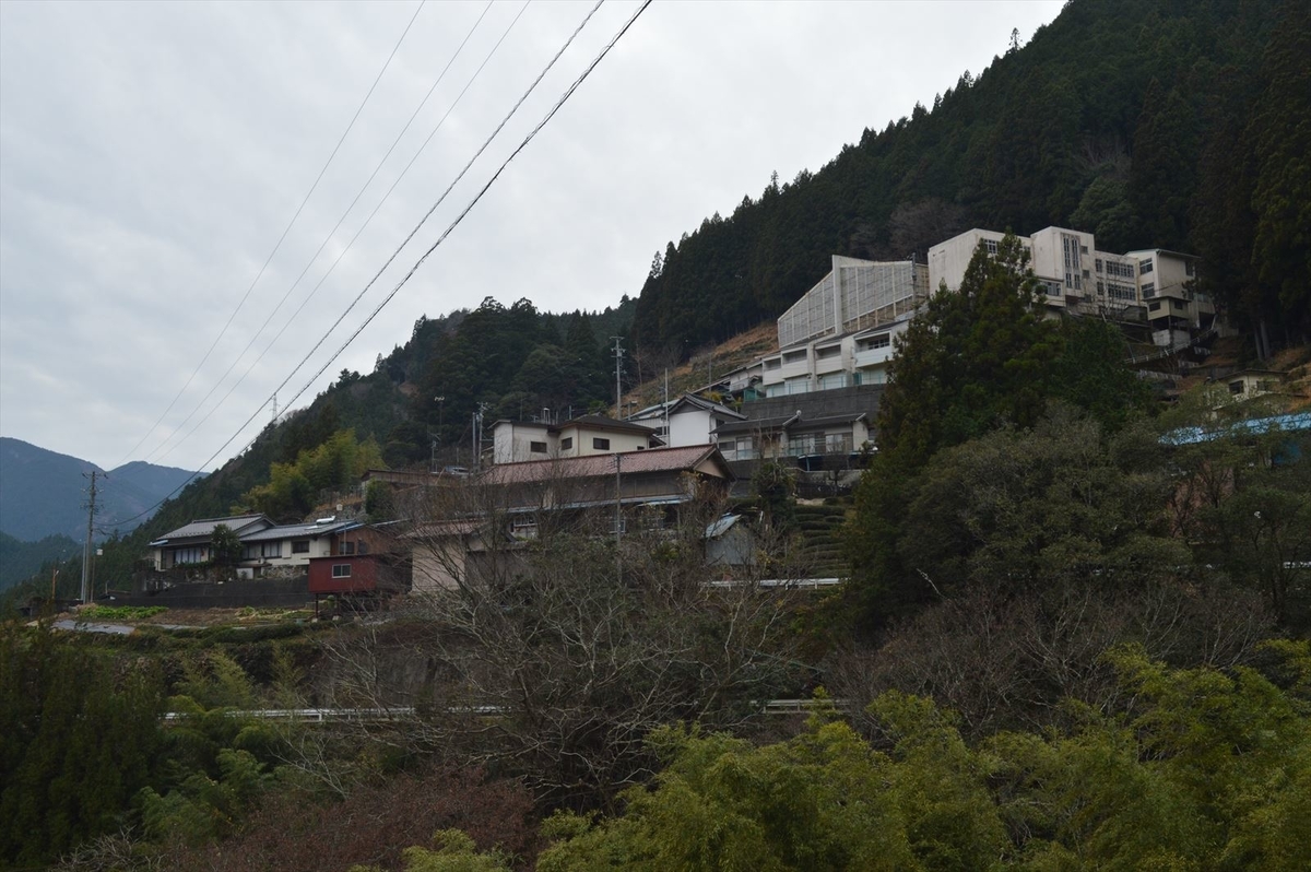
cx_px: 656
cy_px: 436
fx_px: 1310
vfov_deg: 36.8
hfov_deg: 53.2
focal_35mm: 36
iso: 400
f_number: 7.1
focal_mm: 24
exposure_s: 1/200
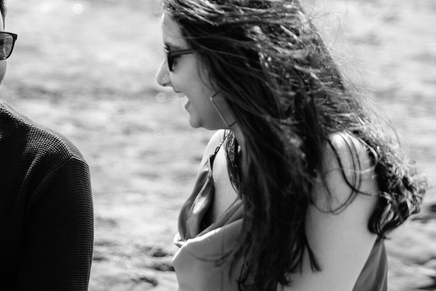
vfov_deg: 8.8
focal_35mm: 155
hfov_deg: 13.2
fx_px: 1877
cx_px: 111
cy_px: 220
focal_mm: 68
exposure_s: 1/640
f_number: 2.8
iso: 50
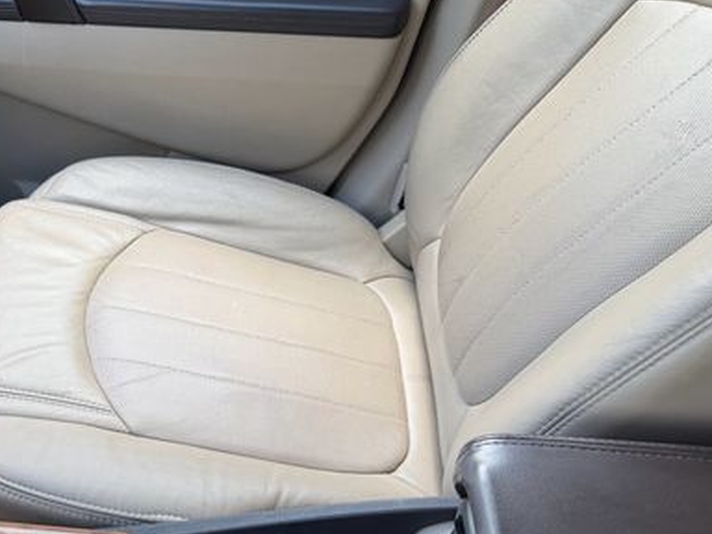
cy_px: 432
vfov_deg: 34.8
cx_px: 156
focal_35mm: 40
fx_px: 823
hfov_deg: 44.8
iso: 64
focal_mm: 6.76
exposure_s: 1/167
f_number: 1.78
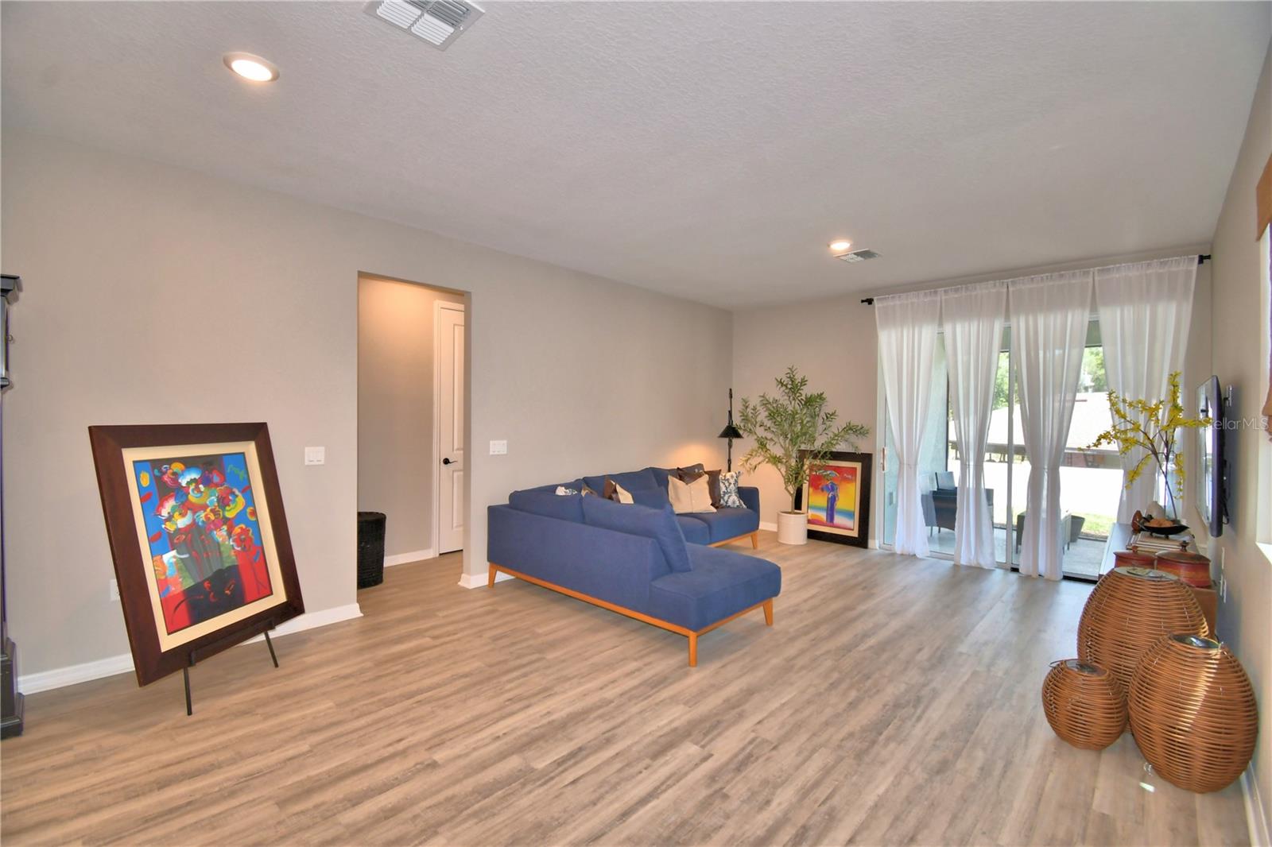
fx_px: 530
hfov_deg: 100.4
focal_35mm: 15
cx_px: 636
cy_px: 424
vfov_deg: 77.3
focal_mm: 10
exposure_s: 1/40
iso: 200
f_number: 4.5
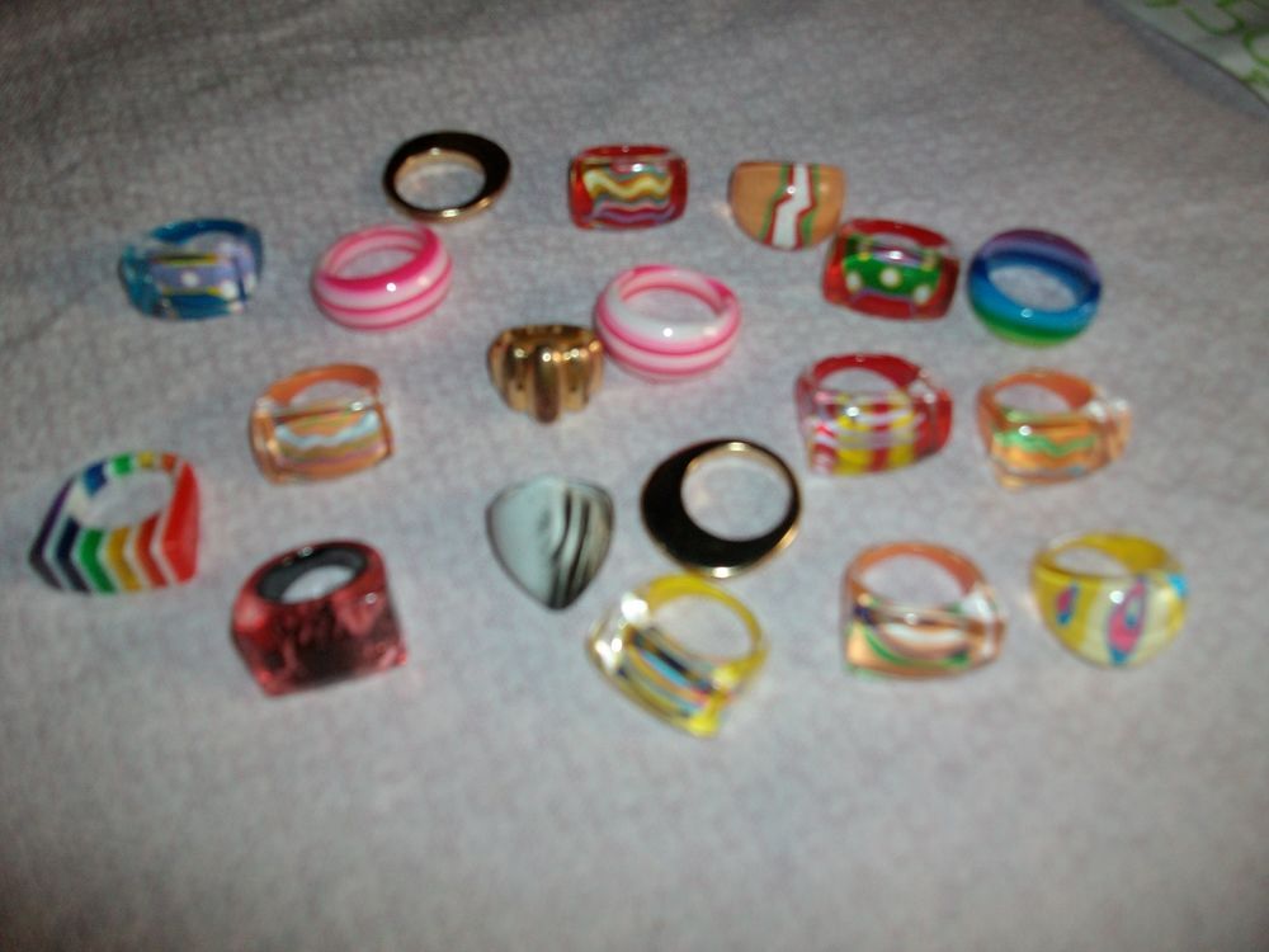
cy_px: 476
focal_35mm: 32
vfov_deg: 44.2
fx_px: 1173
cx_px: 634
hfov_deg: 56.8
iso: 125
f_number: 2.9
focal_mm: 5.7
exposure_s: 1/40
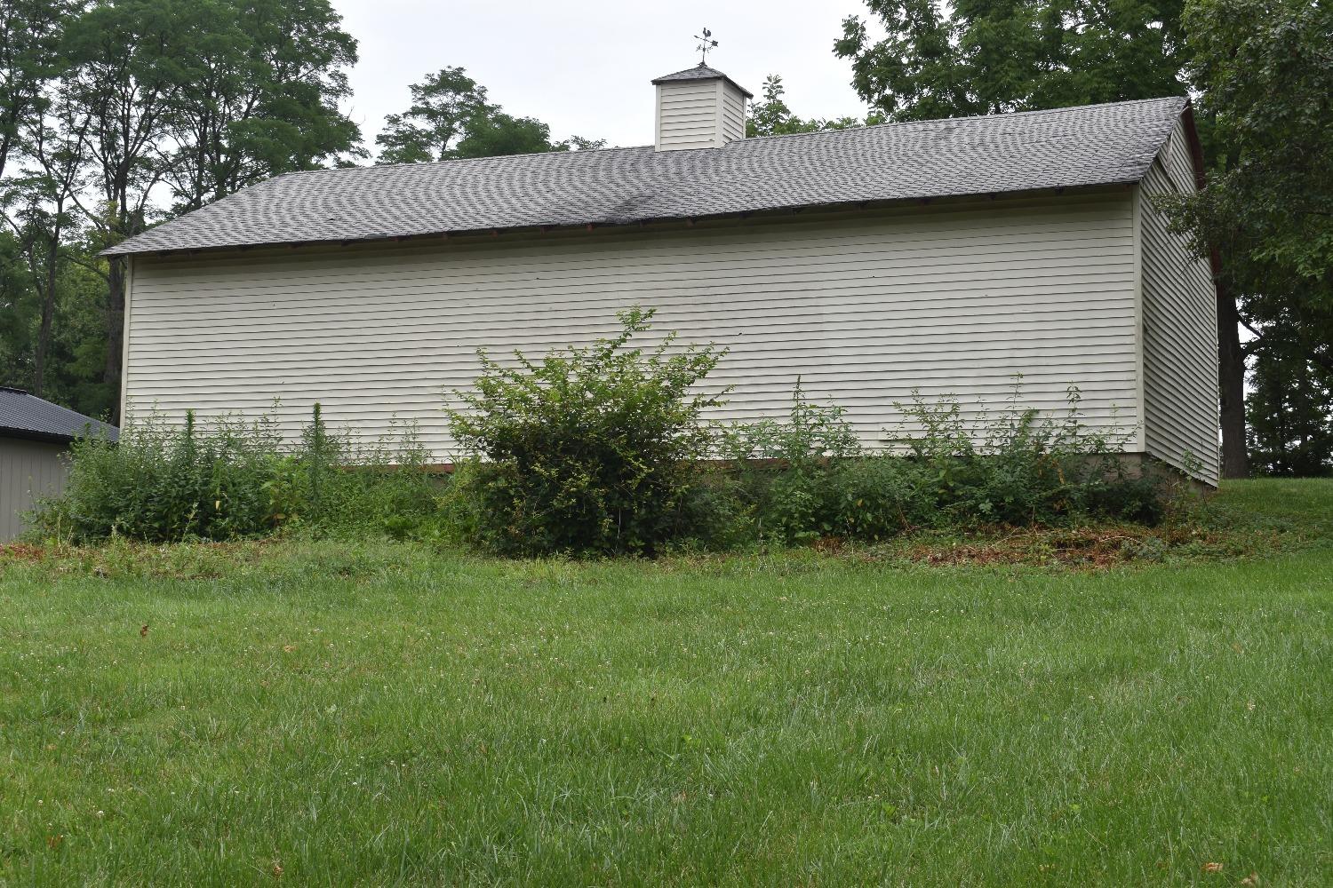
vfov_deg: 26.5
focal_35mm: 51
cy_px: 444
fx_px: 1888
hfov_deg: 38.9
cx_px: 666
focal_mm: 34
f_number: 9
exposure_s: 1/320
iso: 200
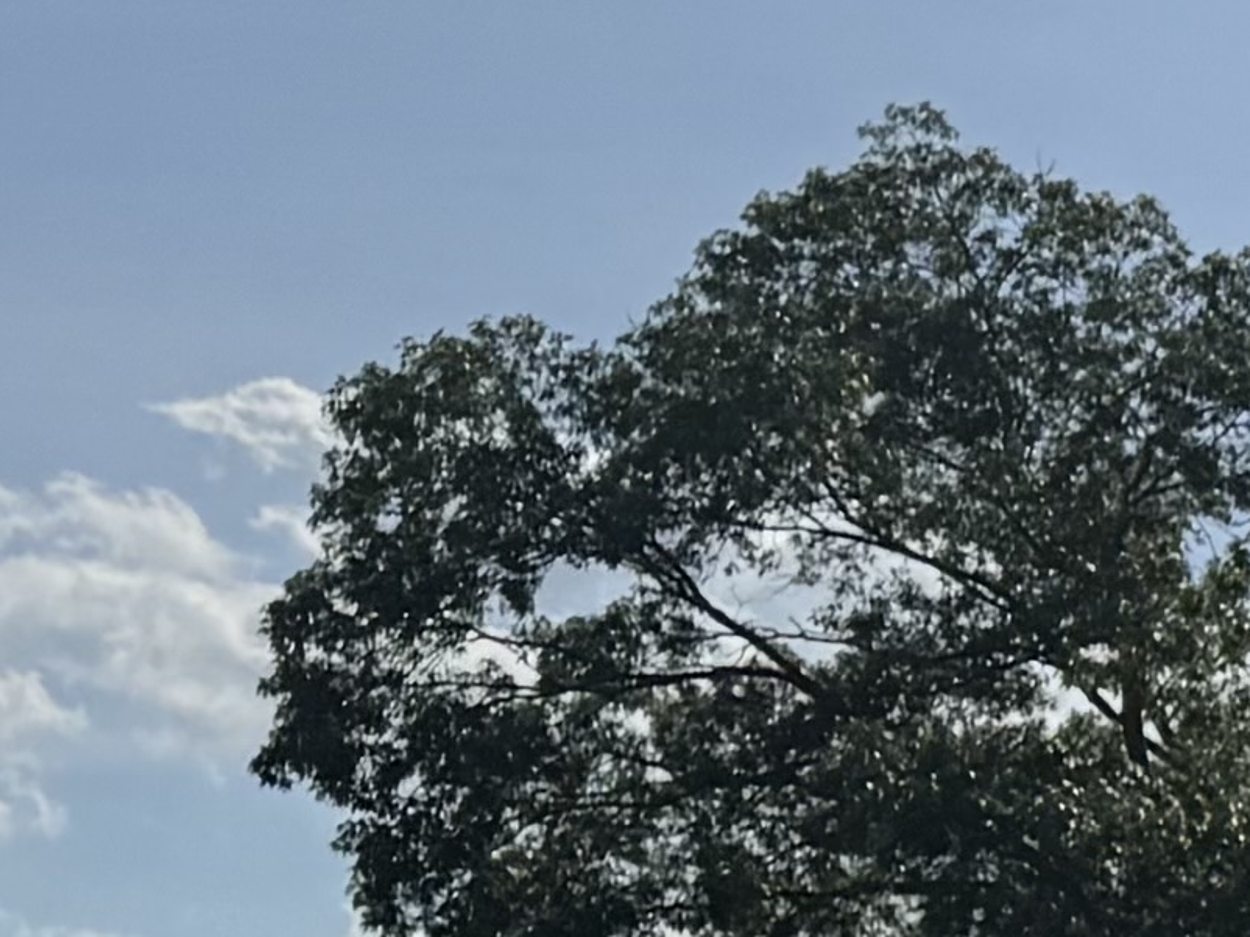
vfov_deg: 8.5
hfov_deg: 9.0
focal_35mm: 171
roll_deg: -0.7
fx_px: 6173
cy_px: 1420
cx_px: 3945
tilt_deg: +3.0
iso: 80
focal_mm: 6.76
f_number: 1.78
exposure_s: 1/14286
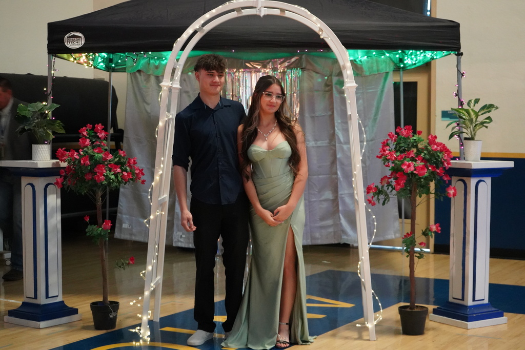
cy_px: 175
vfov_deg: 20.6
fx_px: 963
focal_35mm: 66
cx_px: 262
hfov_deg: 30.5
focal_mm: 66
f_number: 5.6
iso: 12800
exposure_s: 1/25
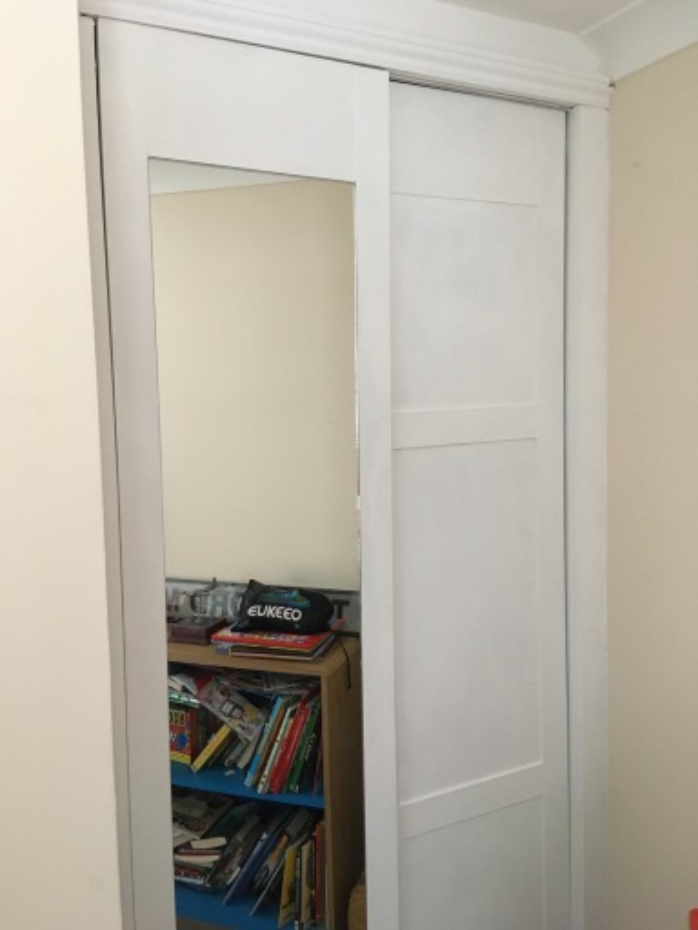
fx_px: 780
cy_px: 465
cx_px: 349
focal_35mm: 29
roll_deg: +1.2
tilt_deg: -4.6
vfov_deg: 61.7
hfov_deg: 48.2
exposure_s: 1/33
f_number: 2.2
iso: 250
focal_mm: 4.15
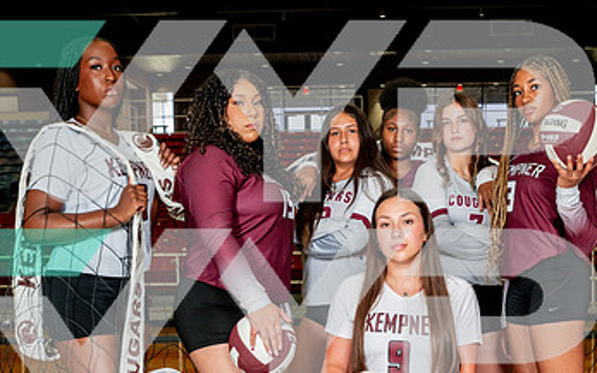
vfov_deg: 22.0
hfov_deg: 34.9
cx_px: 370
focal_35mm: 58
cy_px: 321
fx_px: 944
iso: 800
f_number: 7.1
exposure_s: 1/200
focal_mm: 34
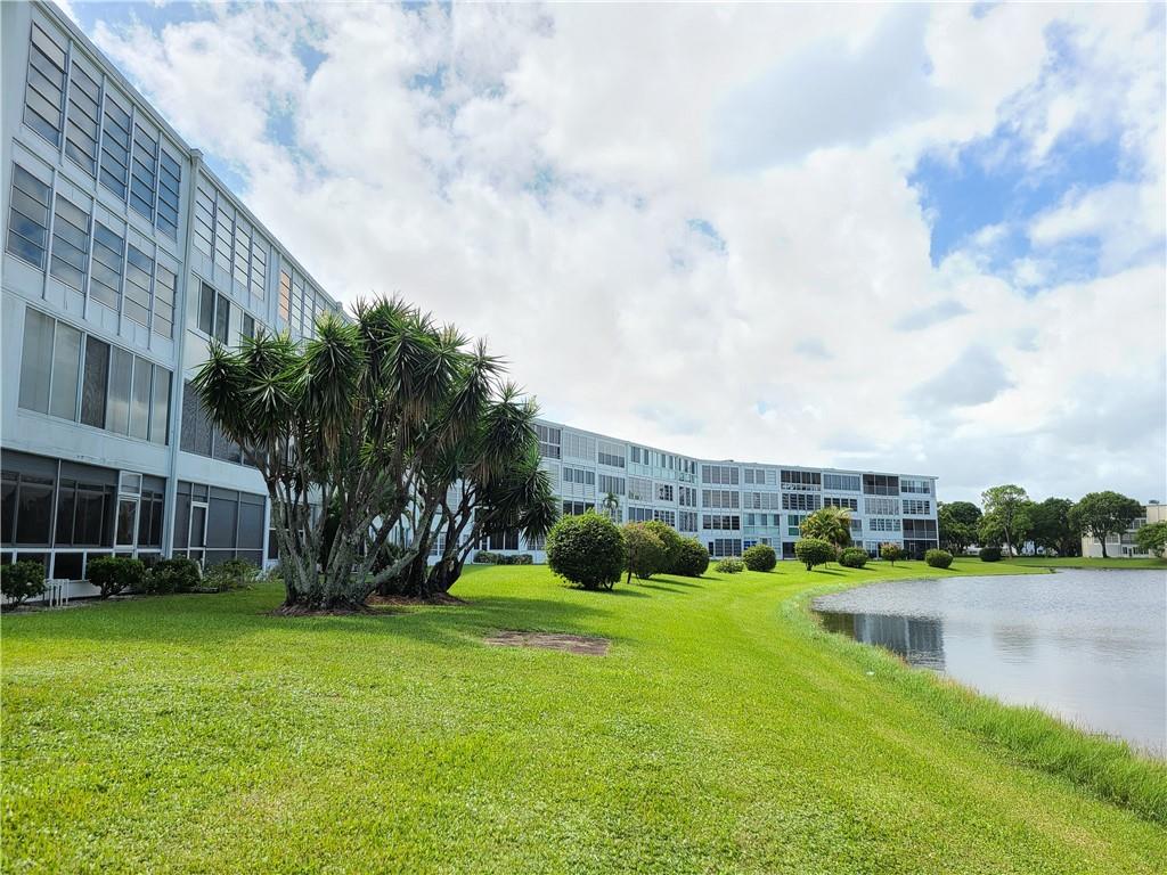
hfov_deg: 67.3
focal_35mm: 26
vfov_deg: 53.1
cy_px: 438
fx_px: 877
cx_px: 584
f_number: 1.8
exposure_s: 1/1353
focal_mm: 5.4
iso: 40
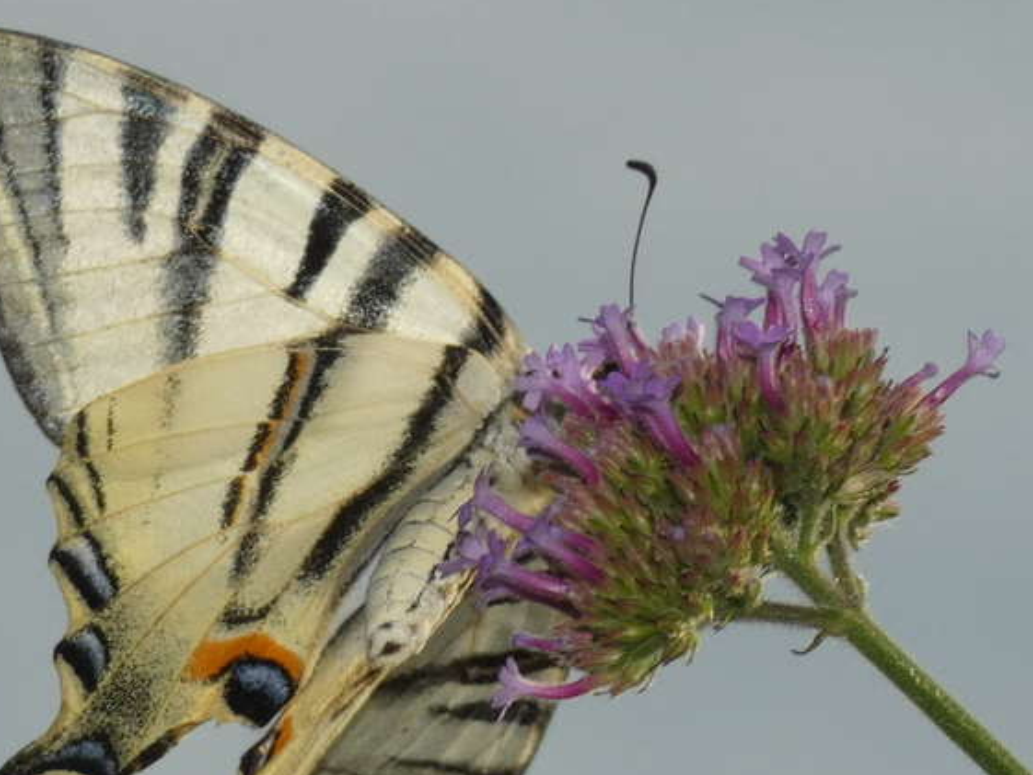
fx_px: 8029
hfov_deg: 7.4
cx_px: 406
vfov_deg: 5.5
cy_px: 519
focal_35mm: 269
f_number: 5.5
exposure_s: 1/250
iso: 80
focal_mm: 31.7
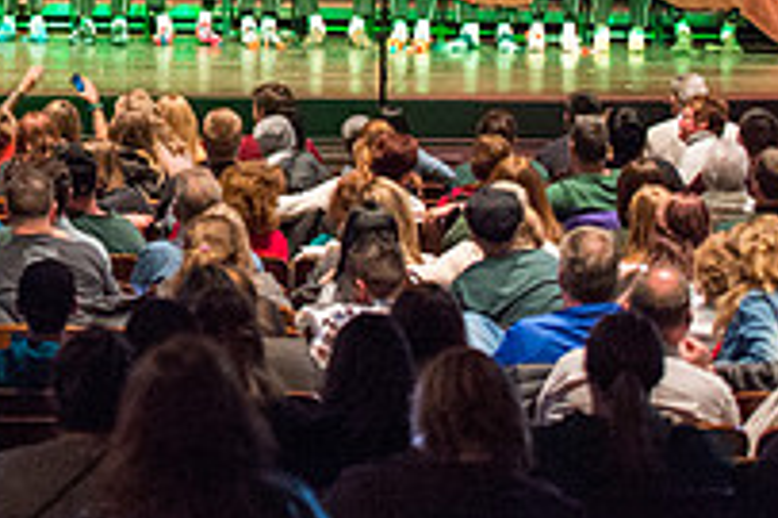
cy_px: -203
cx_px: -203
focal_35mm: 200
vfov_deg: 6.8
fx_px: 4319
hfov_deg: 10.1
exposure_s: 1/50
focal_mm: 70
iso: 5000
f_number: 3.2
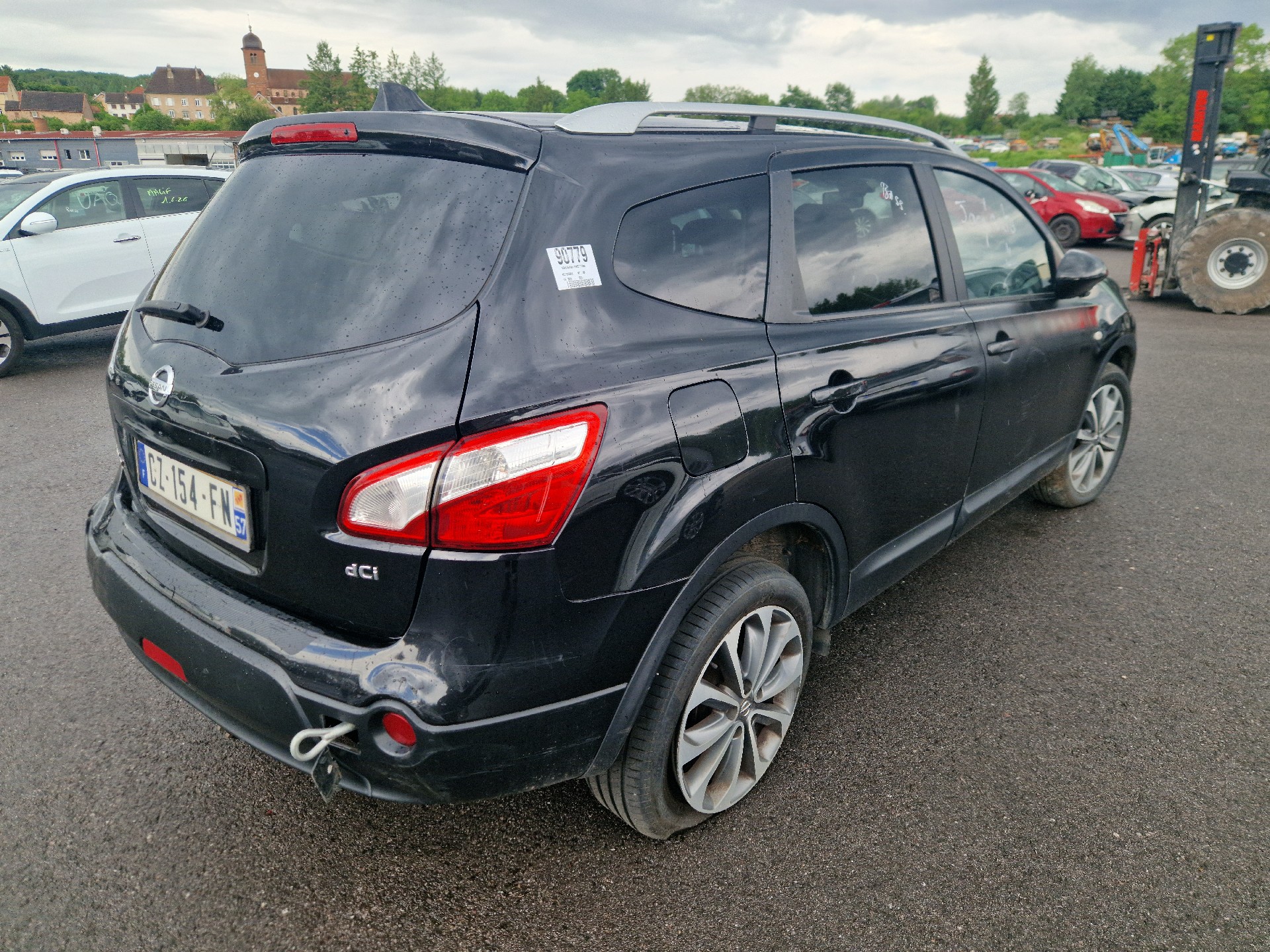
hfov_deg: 73.9
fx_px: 844
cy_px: 476
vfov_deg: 58.9
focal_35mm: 23
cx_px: 635
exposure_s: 1/435
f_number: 1.8
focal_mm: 5.4
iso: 50
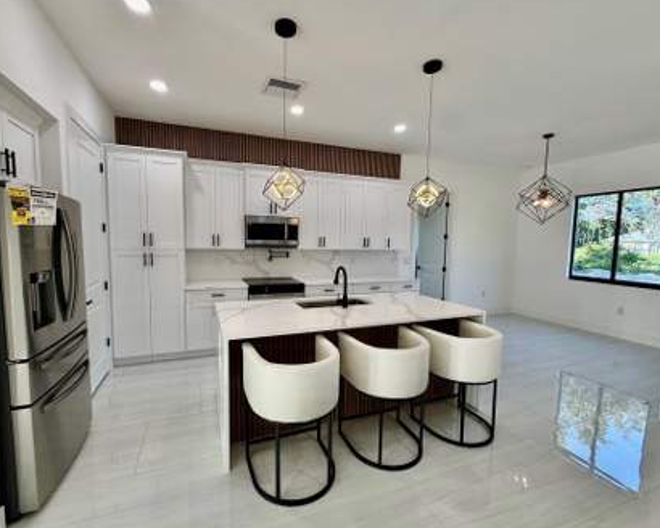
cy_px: 266
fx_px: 313
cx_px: 317
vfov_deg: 80.4
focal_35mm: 16
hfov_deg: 93.1
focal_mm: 2.22
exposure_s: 1/120
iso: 64
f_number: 2.2
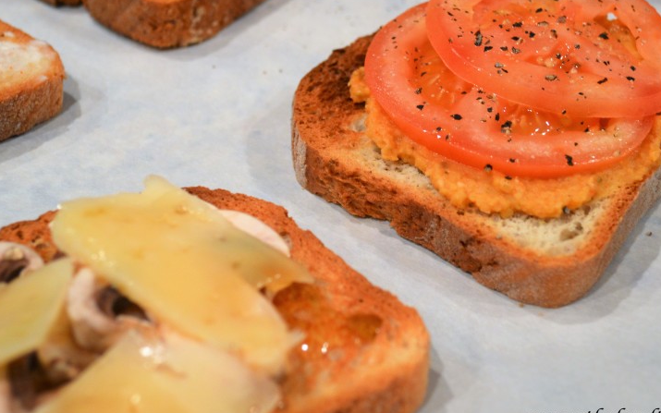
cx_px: 361
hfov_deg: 29.4
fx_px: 1261
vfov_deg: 18.5
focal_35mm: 70
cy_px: 124
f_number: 4.8
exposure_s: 1/15
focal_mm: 32
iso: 500
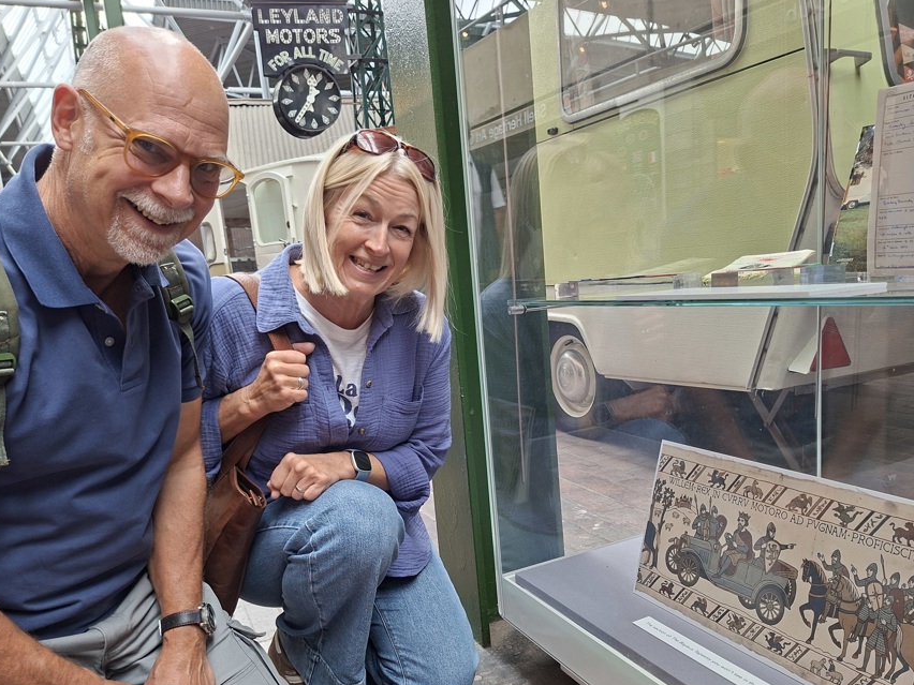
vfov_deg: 51.2
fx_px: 713
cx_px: 472
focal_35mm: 27
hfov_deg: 65.3
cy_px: 393
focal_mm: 5.54
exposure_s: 1/100
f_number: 1.8
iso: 125
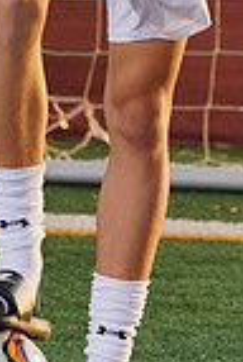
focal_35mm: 1152
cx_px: 90
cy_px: -139
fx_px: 11607
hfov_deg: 1.2
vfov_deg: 1.8
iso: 100
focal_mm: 285
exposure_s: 1/200
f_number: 8
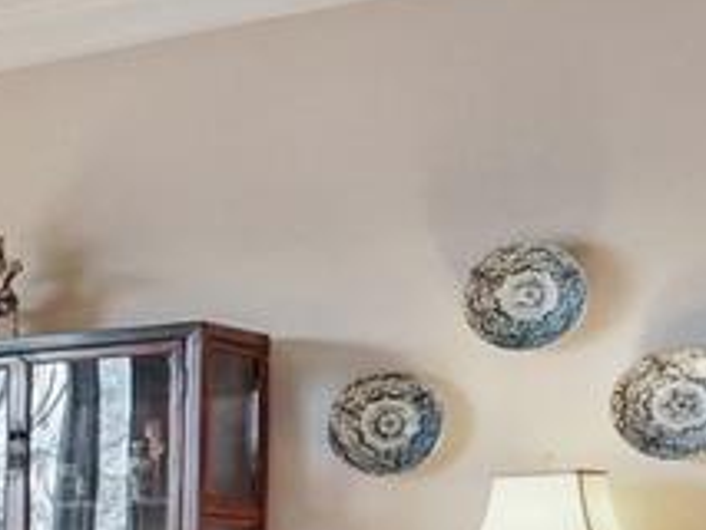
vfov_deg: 13.7
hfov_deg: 13.1
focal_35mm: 104
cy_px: 702
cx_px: -1084
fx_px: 2122
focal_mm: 16
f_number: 8
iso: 800
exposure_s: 1/13
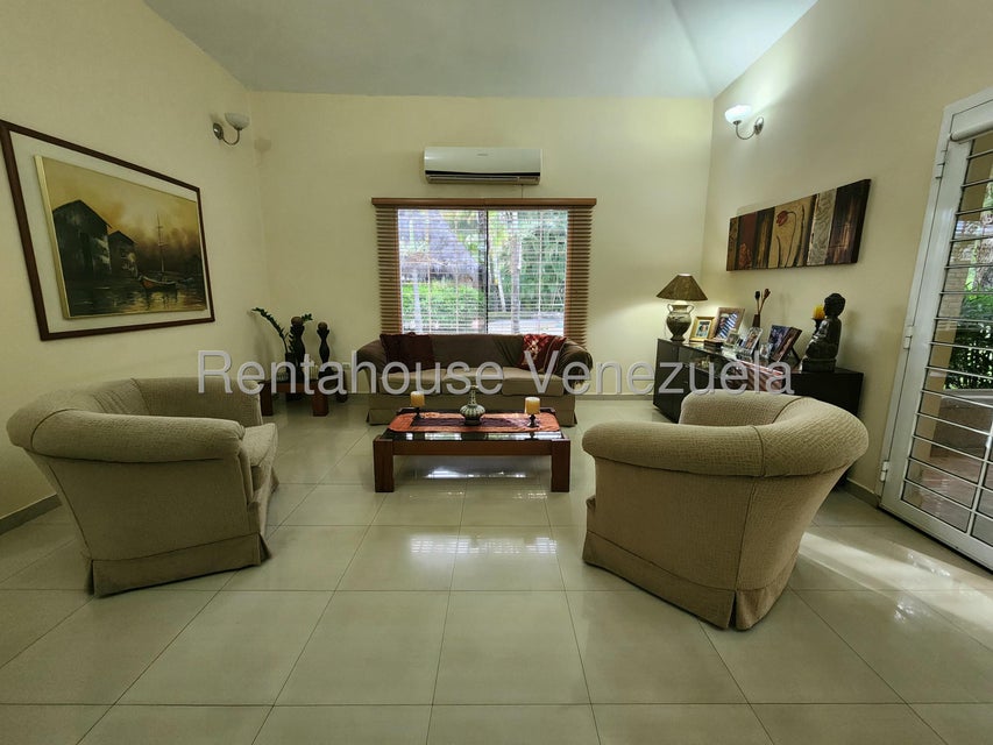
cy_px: 372
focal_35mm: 13
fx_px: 373
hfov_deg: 106.2
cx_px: 496
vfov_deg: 89.9
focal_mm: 2.2
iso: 400
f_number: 2.2
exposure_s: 1/60
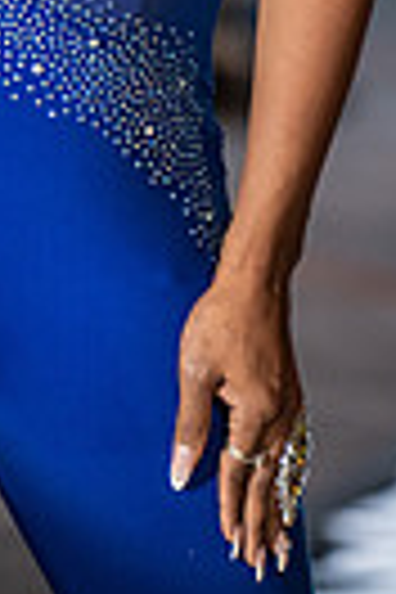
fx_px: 9866
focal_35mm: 598
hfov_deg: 2.3
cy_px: -310
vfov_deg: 3.4
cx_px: 81
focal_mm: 175
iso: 2500
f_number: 2.8
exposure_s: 1/800
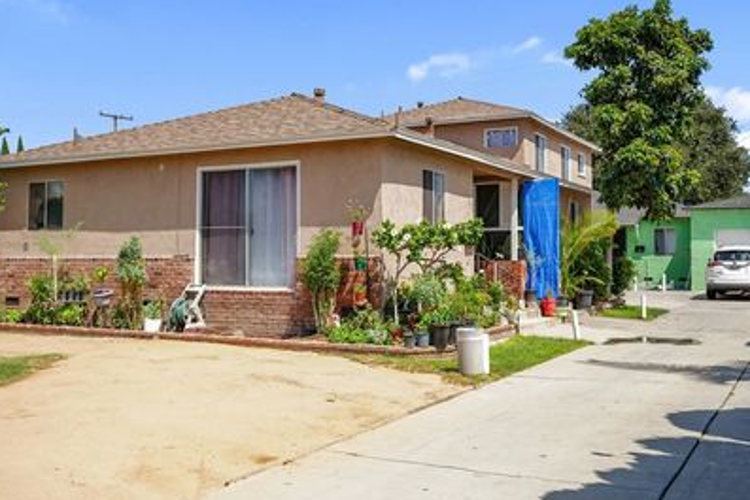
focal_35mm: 39
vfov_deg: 34.2
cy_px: 220
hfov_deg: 49.5
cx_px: 361
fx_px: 813
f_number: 5
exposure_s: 1/250
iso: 100
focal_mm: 31
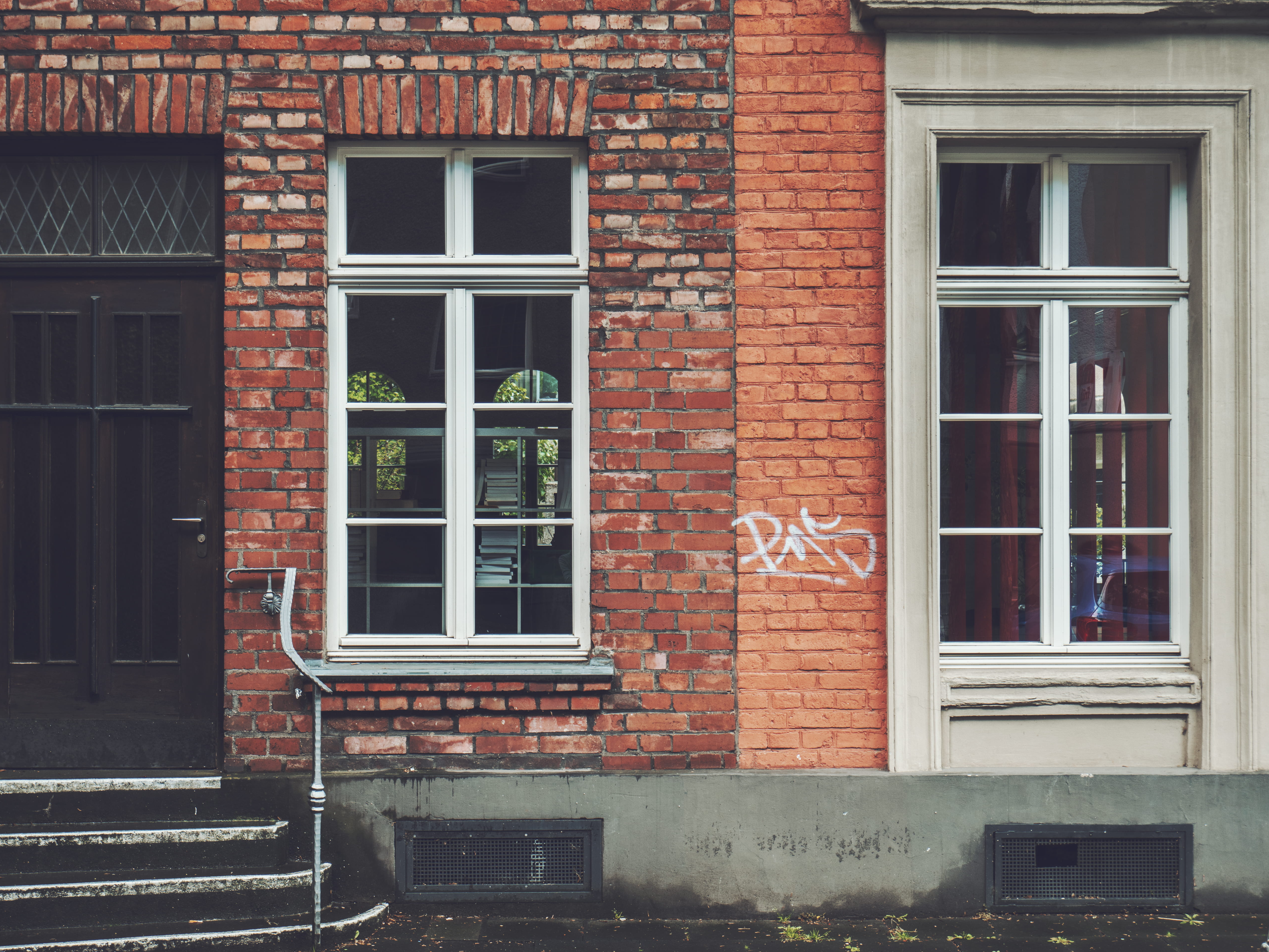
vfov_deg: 24.8
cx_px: 624
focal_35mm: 59
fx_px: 2163
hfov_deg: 32.7
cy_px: 484
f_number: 5.4
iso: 100
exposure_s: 1/25
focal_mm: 29
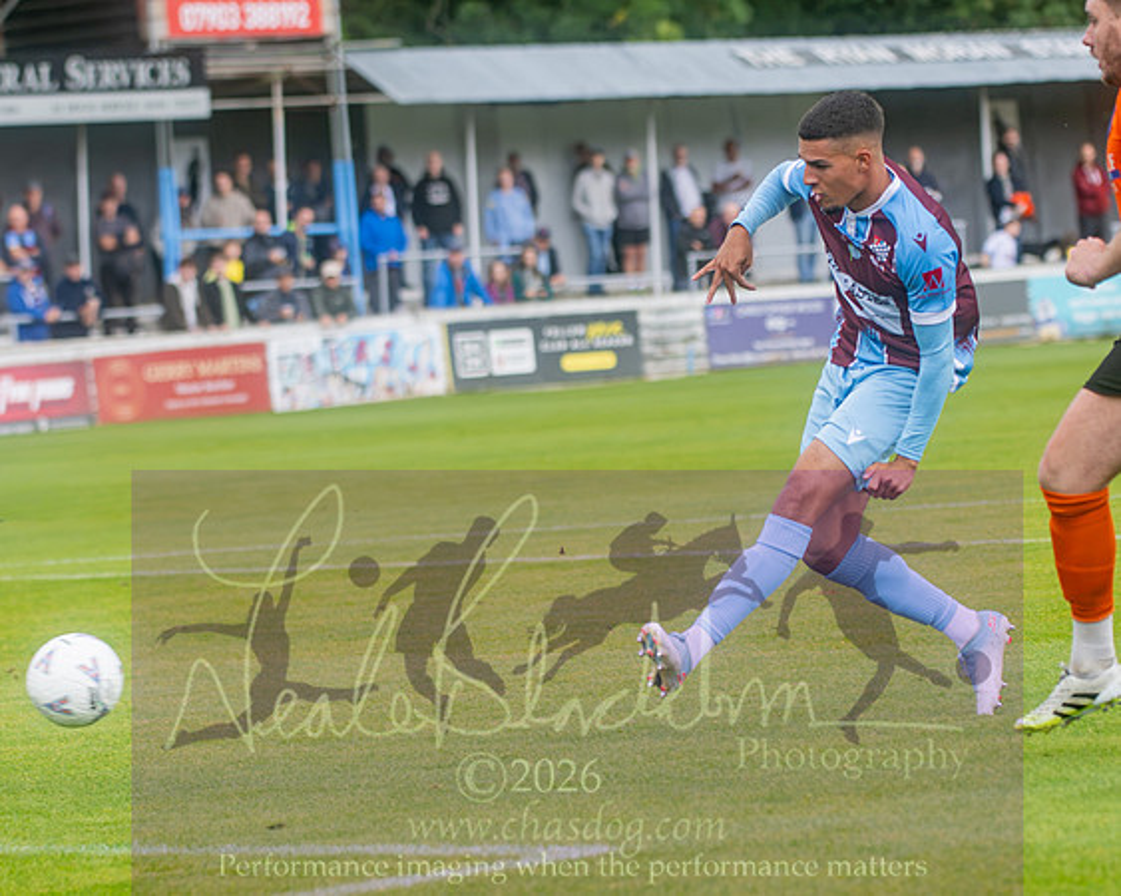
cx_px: 533
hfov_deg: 9.2
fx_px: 6943
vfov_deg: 7.4
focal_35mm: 209
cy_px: 462
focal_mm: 120
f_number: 2.8
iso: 450
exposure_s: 1/1250
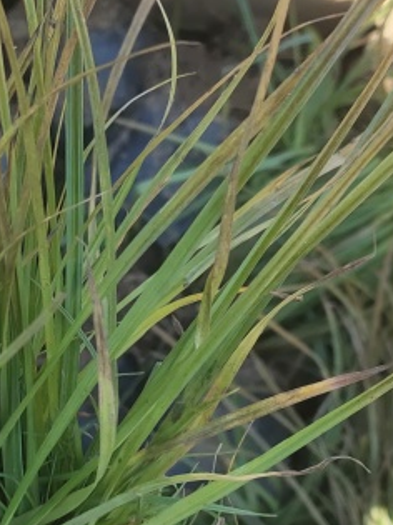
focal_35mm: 78
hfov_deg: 18.8
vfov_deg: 24.9
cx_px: 95
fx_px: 1182
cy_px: 341
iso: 56
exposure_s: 1/600
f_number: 1.79
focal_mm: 4.76
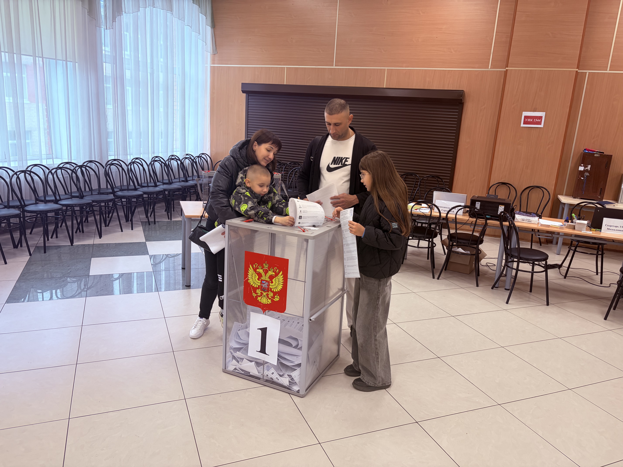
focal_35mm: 26
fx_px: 468
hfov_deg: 67.3
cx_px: 312
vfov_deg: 53.1
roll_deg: -3.5
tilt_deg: -14.0
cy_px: 234
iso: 80
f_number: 1.6
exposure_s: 1/122
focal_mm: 5.96
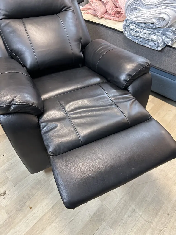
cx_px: 88
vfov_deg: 71.6
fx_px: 163
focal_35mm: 24
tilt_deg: -44.4
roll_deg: +1.0
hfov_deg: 56.8
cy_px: 118
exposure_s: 1/50
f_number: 1.78
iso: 400
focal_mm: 6.86
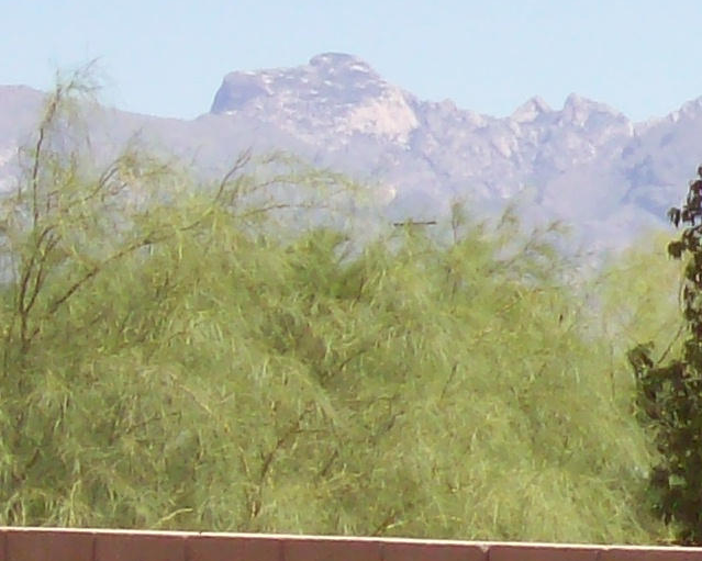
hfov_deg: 6.8
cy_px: 388
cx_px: 1325
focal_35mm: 275
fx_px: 5713
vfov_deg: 5.6
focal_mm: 11.6
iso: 80
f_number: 6.7
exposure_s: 1/201
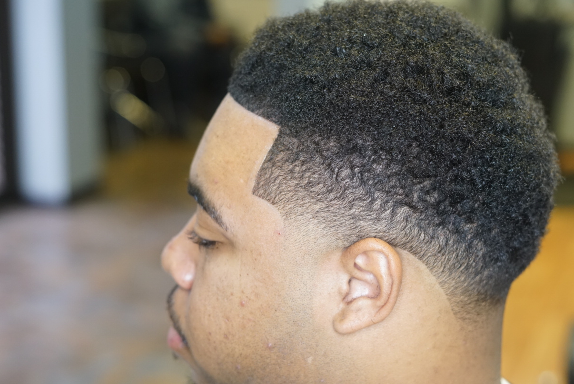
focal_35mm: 67
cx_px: 357
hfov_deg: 29.9
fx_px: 1069
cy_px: 230
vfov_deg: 20.3
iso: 1600
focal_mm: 50
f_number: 3.2
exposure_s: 1/160
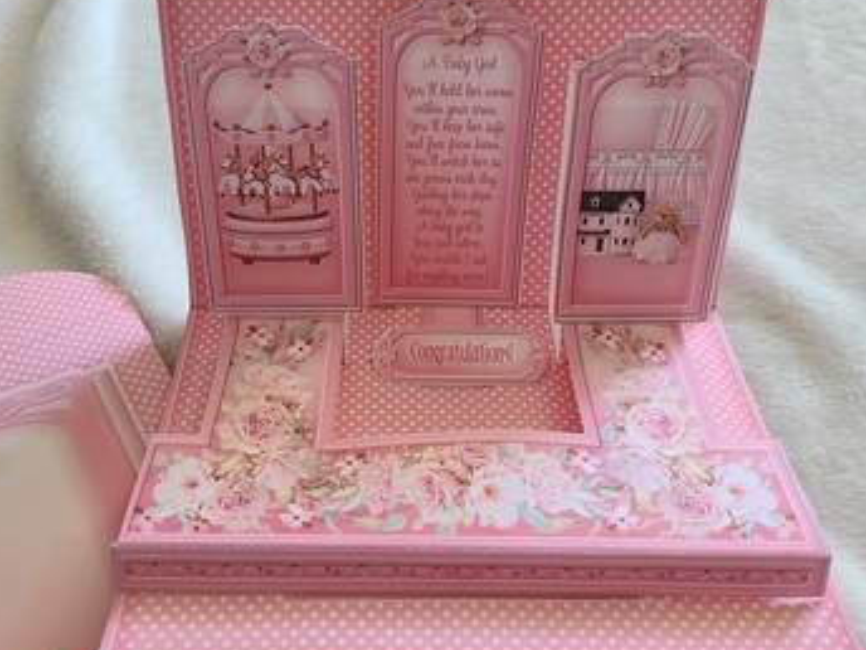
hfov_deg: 53.8
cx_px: 385
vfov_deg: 41.6
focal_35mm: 34
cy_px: 266
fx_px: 851
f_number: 1.8
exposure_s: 1/60
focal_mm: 5.4
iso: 160
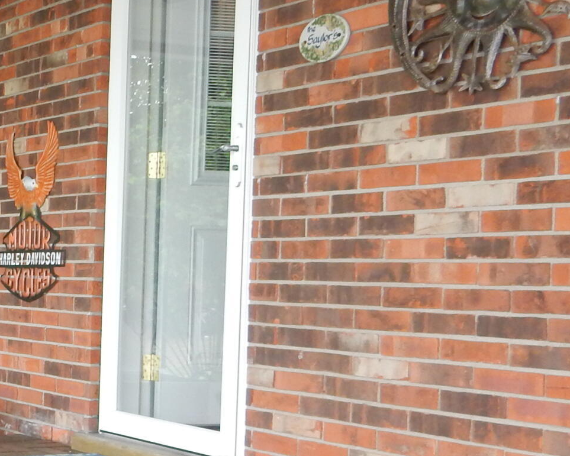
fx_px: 1282
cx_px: -260
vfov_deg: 20.1
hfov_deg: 21.4
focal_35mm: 76
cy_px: 302
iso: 180
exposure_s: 1/30
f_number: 3.7
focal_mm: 4.5
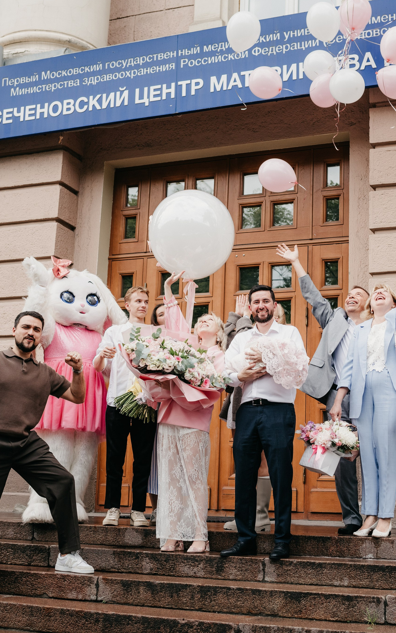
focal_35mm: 54
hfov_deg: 23.9
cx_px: 255
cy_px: 316
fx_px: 932
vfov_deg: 37.5
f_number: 4
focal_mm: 35
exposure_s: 1/640
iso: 400
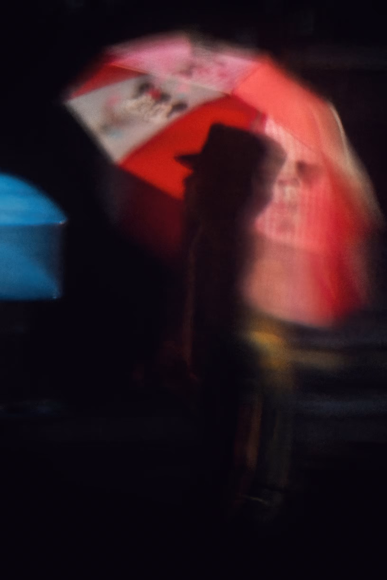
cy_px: 290
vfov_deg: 37.5
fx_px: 855
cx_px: 194
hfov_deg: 25.5
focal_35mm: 53
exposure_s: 1/1600
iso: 400
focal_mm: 35
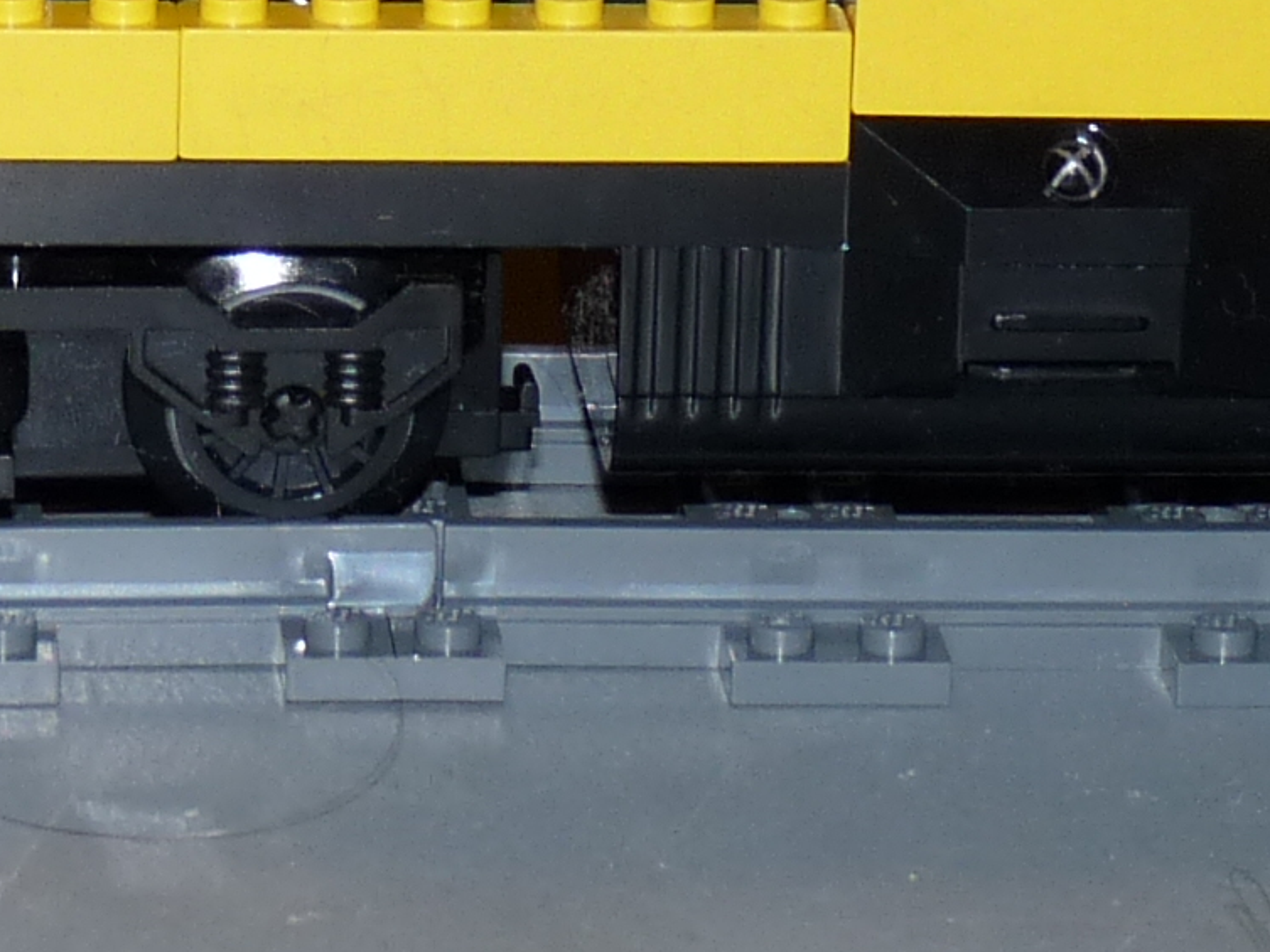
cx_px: 69
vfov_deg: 5.9
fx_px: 9247
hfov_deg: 7.8
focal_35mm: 252
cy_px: -201
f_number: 3.2
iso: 100
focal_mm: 9.2
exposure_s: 1/30
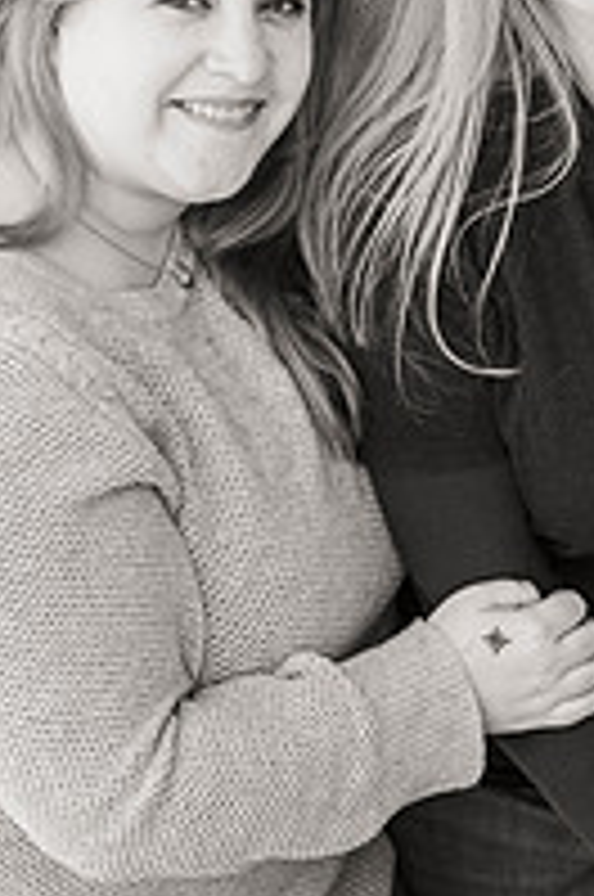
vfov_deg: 8.7
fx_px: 5911
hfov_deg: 5.8
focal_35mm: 238
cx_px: 346
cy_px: 225
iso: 400
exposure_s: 1/800
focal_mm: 105
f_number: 4
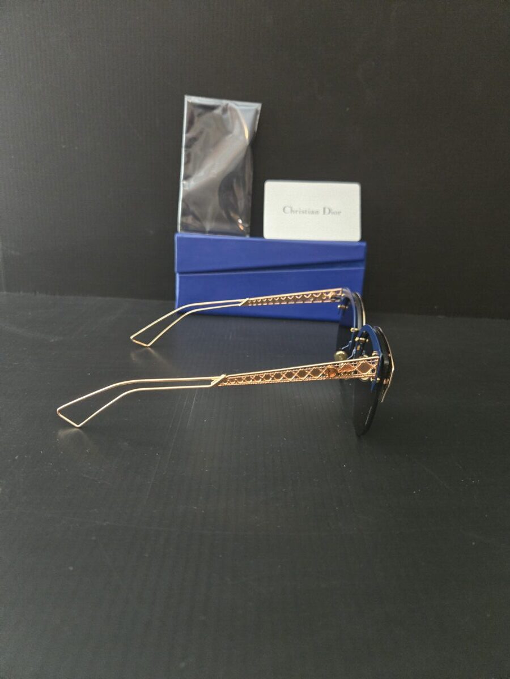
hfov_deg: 58.9
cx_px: 255
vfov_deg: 73.9
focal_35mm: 23
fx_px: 452
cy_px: 340
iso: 1600
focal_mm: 5.4
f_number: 1.8
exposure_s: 1/60
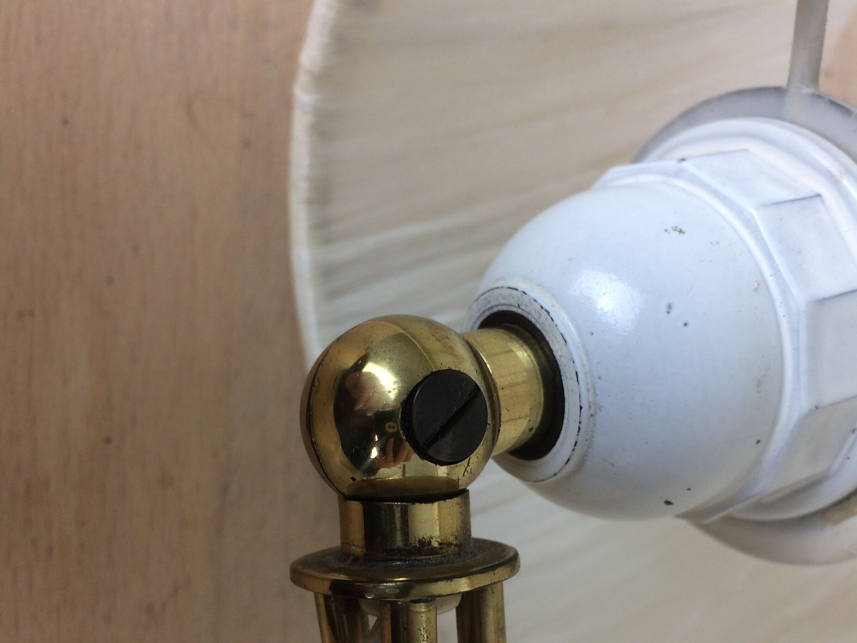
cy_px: 496
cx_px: 429
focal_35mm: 39
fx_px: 965
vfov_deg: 35.8
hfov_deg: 47.9
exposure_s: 1/50
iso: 50
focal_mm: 4.15
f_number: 2.2
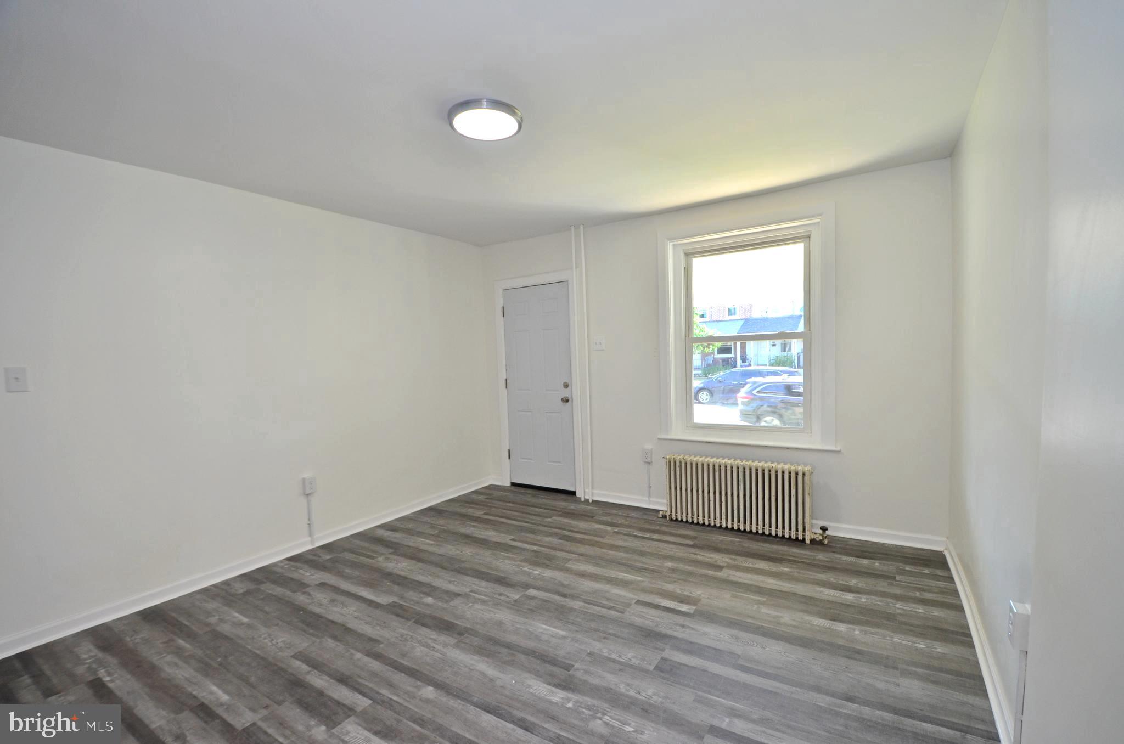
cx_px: 562
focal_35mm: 15
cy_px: 372
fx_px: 467
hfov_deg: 100.5
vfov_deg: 77.1
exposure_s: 1/80
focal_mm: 10
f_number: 4.5
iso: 250
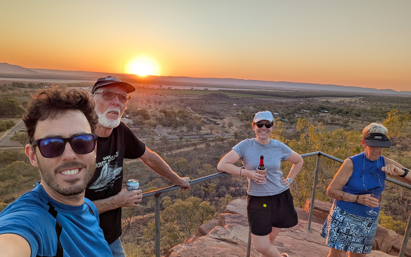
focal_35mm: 23
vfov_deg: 52.9
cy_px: 140
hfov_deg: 77.2
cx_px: 206
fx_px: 258
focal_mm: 2.74
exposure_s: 1/296
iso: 35
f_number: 2.2
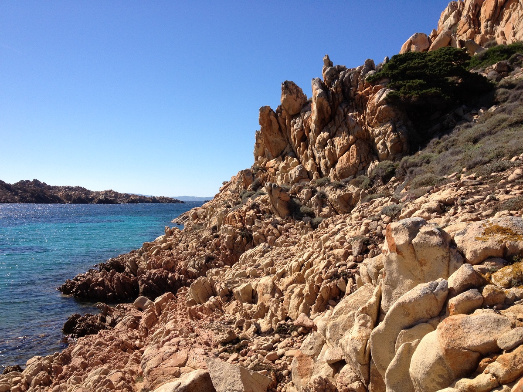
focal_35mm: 35
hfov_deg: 52.6
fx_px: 529
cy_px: 196
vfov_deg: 40.7
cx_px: 262
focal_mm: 4.28
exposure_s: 1/1783
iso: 64
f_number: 2.4
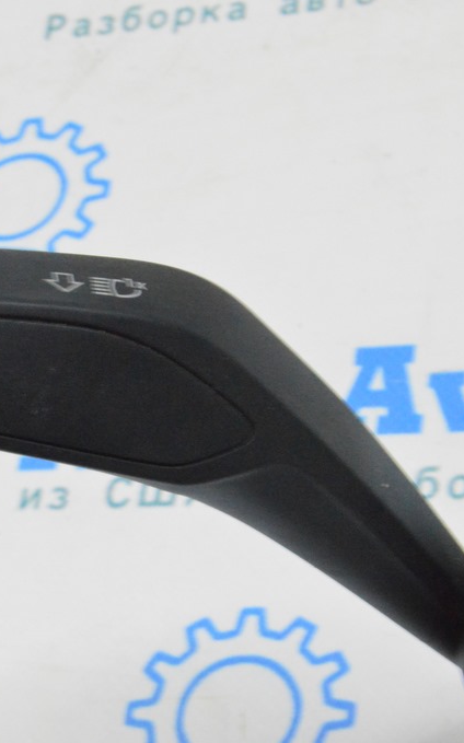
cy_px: 372
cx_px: 37
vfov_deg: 16.5
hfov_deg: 10.3
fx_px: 2567
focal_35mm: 127
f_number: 20
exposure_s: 1/15
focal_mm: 55
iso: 6400
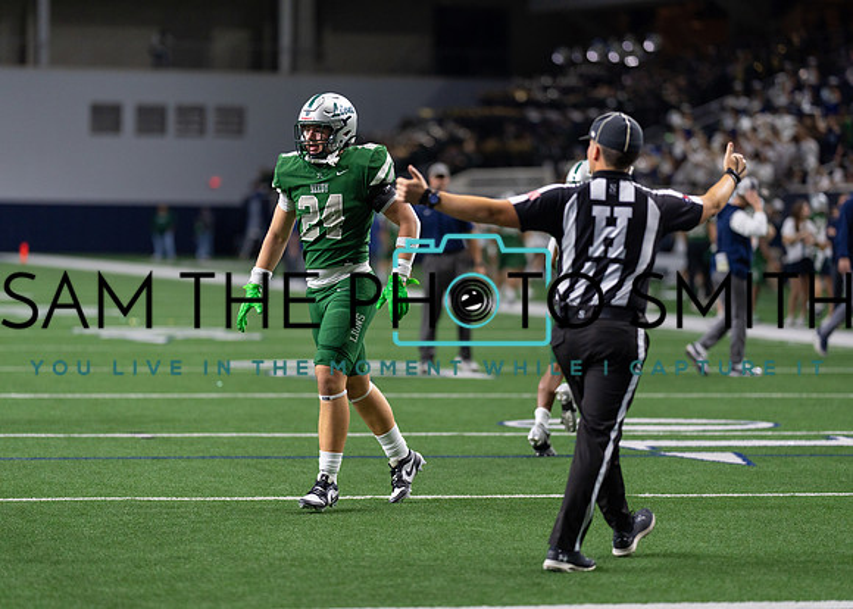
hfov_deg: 14.2
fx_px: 3426
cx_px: 426
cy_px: 304
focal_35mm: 141
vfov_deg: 10.2
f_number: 1.8
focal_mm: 135
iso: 800
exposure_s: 1/1600
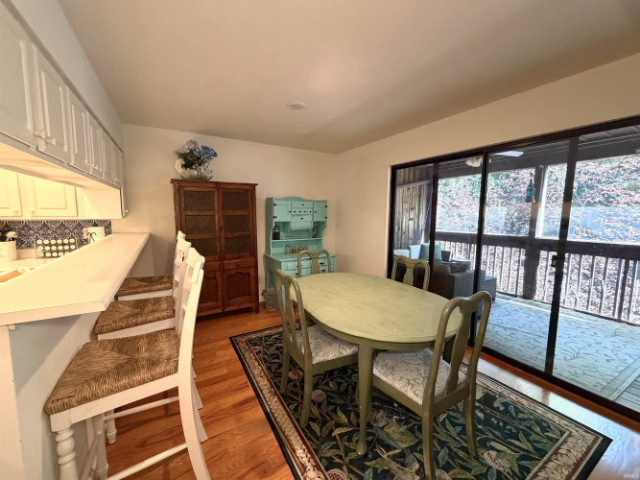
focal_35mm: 14
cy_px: 240
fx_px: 259
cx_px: 320
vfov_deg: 85.7
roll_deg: -0.2
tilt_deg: -5.4
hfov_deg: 102.1
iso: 400
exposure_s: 1/60
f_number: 2.2
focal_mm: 2.22
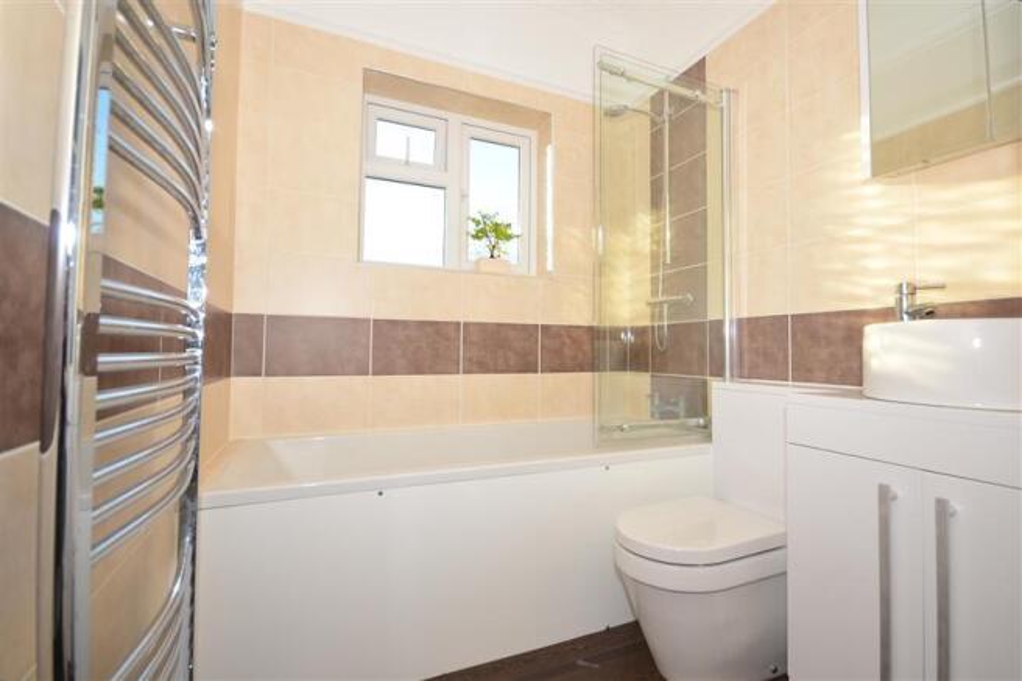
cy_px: 340
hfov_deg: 100.4
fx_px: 426
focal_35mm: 15
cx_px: 511
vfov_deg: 77.3
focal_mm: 10
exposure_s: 1/125
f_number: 5.6
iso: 200
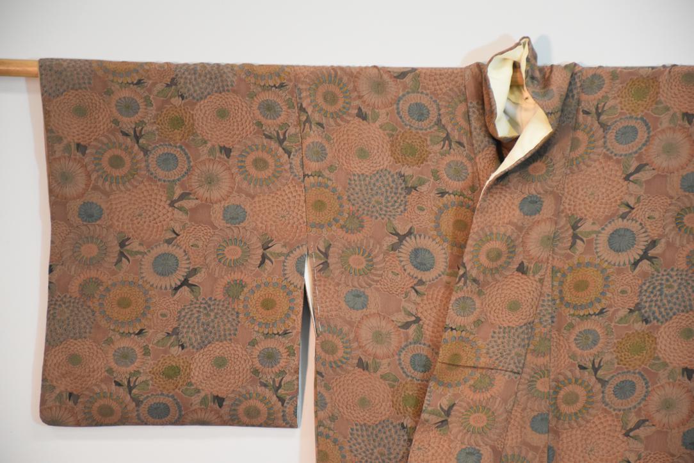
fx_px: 2747
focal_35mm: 142
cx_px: 347
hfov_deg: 14.4
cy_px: 232
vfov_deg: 9.6
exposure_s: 1/60
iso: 1600
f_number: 5.3
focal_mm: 95
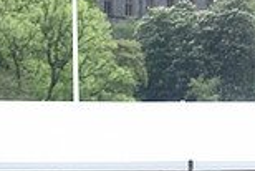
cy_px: 206
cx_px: 465
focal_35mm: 436
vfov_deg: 3.2
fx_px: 3091
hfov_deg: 4.7
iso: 280
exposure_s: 1/1250
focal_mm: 116
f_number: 4.5
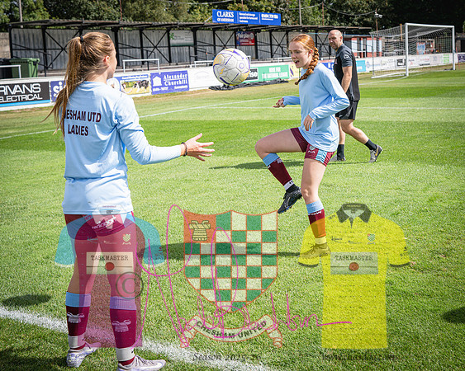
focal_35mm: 49
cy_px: 139
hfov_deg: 37.4
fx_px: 679
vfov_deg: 30.5
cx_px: 310
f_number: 4
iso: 200
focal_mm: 35
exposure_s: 1/1250
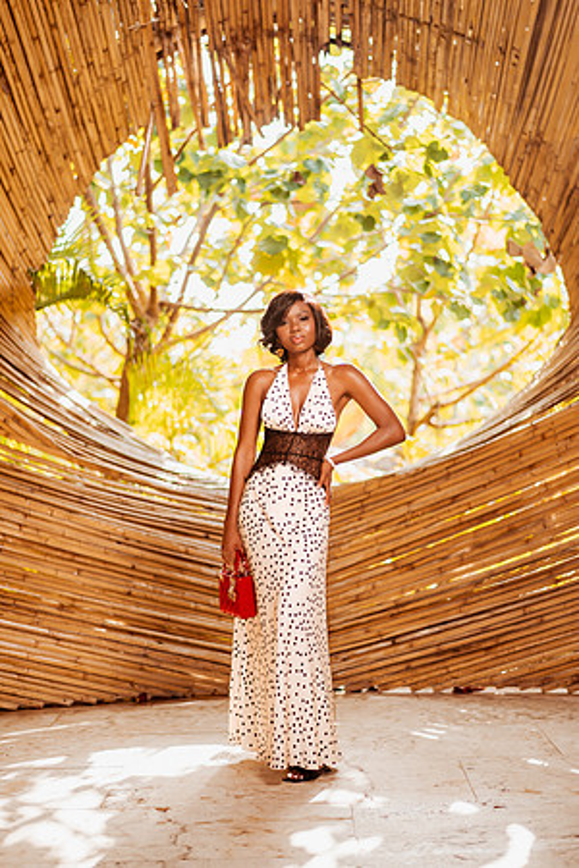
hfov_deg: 23.4
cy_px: 434
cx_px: 290
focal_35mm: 58
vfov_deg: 34.5
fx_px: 1399
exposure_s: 1/800
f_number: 1.6
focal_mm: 58
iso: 200
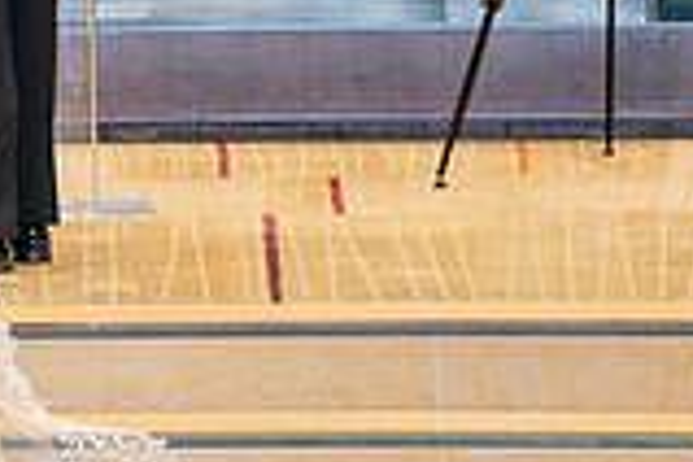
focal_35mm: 256
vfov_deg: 5.3
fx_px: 4928
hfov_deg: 8.0
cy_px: -255
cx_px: -148
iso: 1250
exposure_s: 1/160
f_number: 3.2
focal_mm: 70
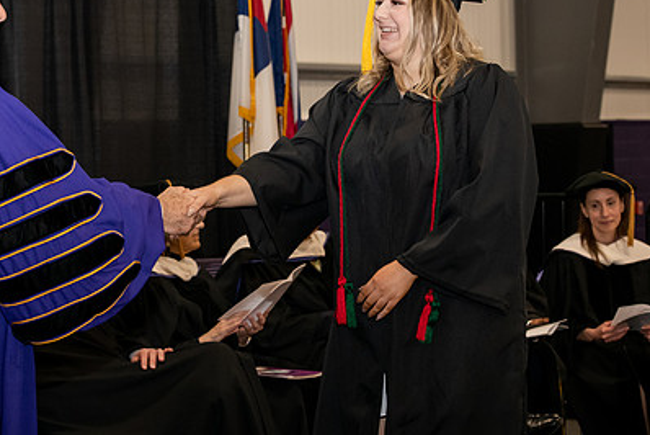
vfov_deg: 13.4
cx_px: 238
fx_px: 1843
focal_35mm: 102
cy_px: 123
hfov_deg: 20.0
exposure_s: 1/200
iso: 2000
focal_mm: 70
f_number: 5.6
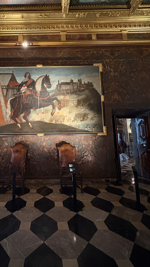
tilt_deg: +7.7
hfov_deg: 61.4
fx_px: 120
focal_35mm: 17
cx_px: 43
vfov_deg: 95.7
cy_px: 121
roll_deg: +0.4
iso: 1000
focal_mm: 2.22
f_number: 2.2
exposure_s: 1/30
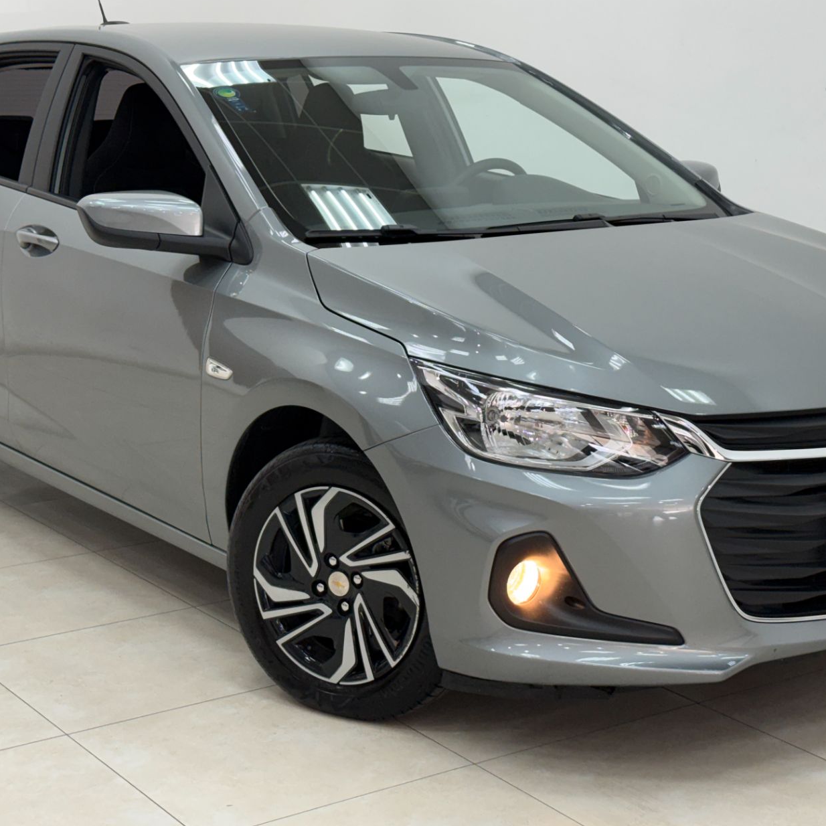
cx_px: 438
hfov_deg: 26.1
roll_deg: -0.4
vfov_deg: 26.1
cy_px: 355
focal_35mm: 66
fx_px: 1782
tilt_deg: -9.9
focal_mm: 6.76
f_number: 1.78
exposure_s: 1/120
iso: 125
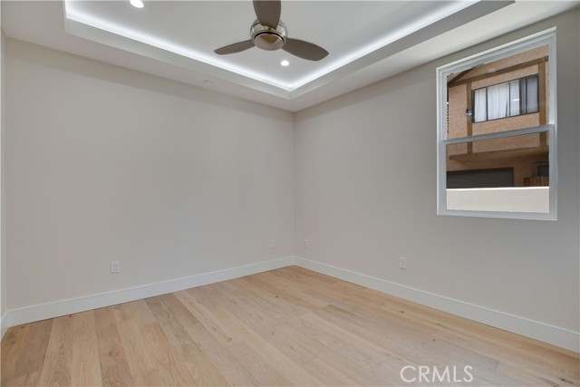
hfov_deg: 100.4
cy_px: 194
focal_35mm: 15
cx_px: 290
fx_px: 242
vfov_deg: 77.4
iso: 400
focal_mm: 10
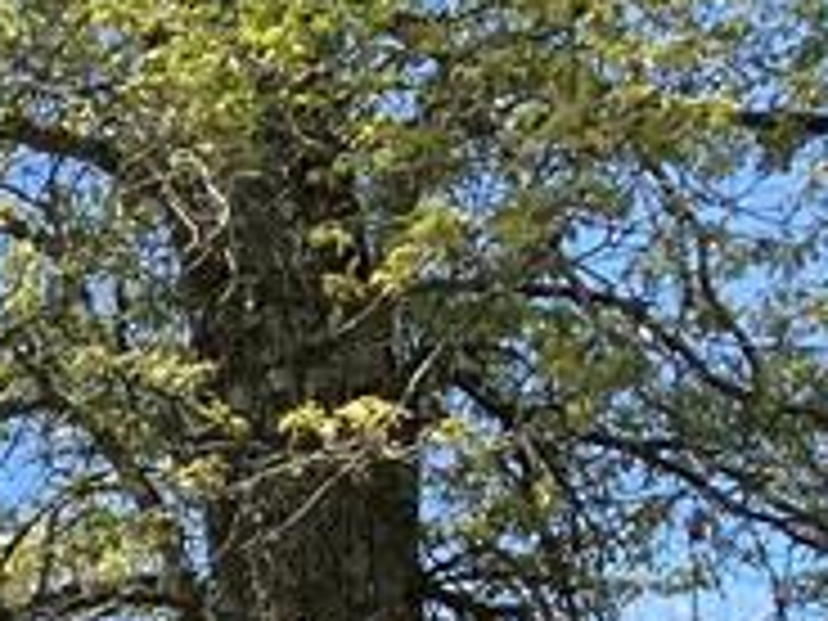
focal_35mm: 161
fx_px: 3851
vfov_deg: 8.5
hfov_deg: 10.2
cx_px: -1354
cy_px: 1400
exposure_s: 1/1168
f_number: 1.8
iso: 16
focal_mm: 3
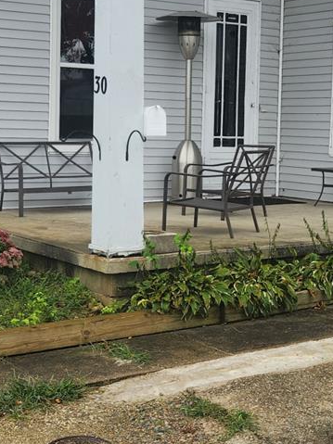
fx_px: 924
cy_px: 147
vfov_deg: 26.9
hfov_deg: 20.4
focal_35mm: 72
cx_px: 196
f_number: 1.8
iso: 20
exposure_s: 1/283
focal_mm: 5.4
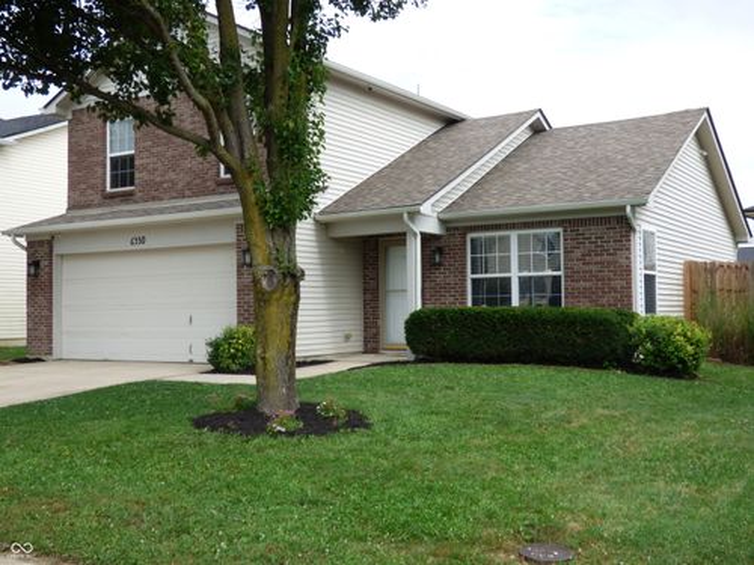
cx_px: 377
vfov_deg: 36.8
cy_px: 282
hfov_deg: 47.9
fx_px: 849
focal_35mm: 39
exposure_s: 1/640
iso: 100
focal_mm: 6.8
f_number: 3.5
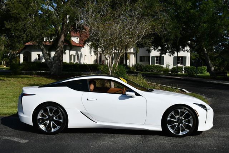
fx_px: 306
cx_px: 114
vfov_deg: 28.1
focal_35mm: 48
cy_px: 76
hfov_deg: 41.1
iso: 100
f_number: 9
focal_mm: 24
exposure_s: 1/320
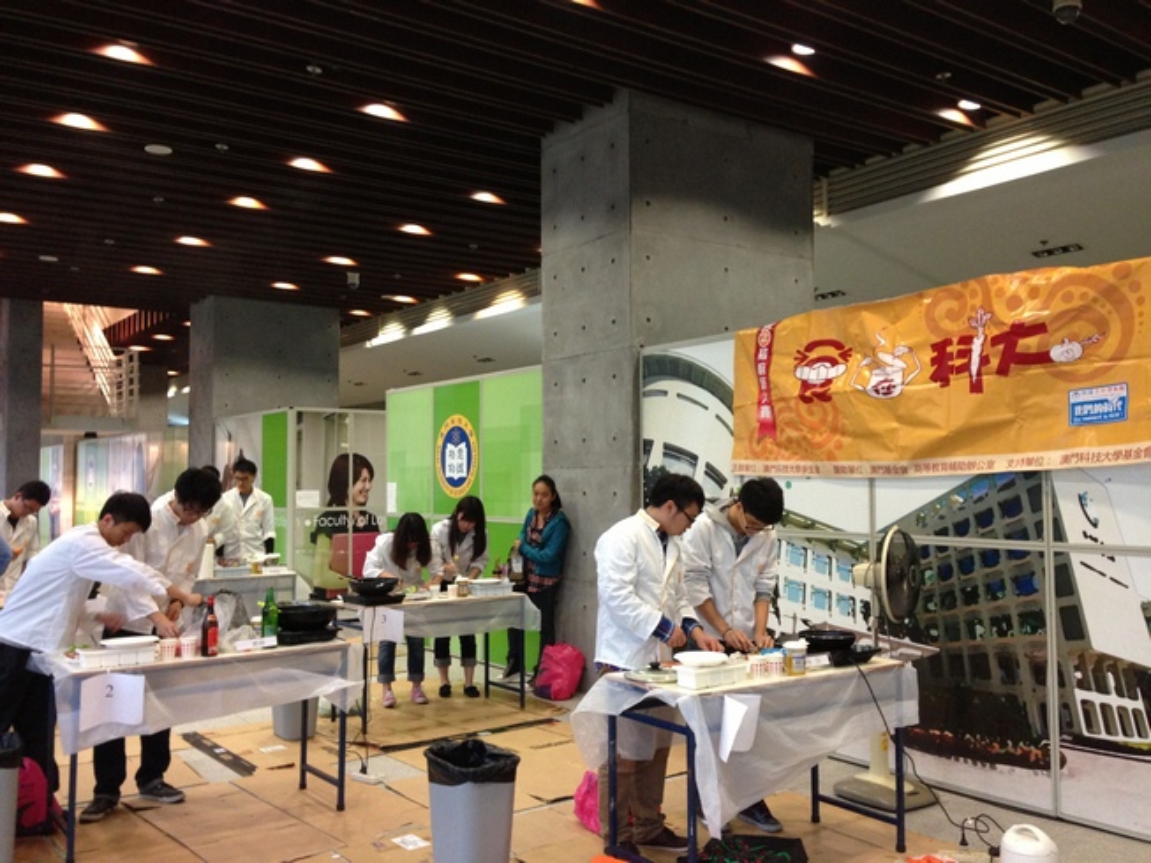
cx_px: 576
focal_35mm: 33
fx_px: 1097
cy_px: 432
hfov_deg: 55.3
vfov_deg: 43.0
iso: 250
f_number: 2.4
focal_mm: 4.13
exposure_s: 1/20
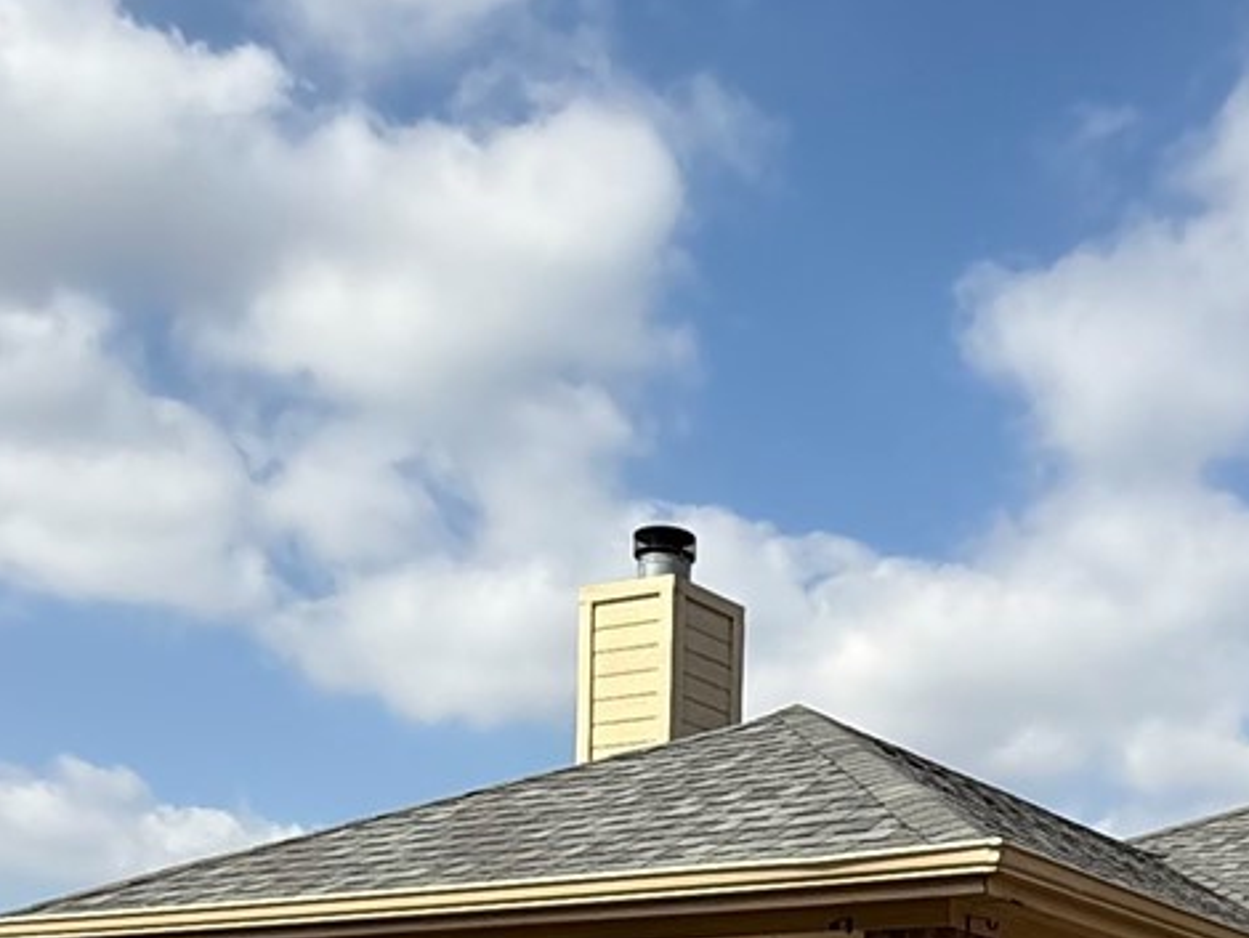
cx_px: 1015
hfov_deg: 30.8
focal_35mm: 61
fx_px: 2202
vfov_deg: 21.4
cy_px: 1265
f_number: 2.2
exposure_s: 1/2506
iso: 50
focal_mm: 2.22
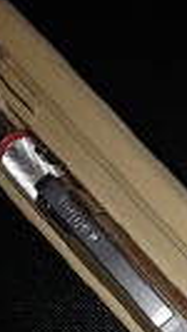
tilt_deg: -72.1
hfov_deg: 10.8
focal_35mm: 108
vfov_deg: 18.9
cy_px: 379
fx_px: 950
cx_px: 287
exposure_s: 1/108
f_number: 2.4
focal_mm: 4.12
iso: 50
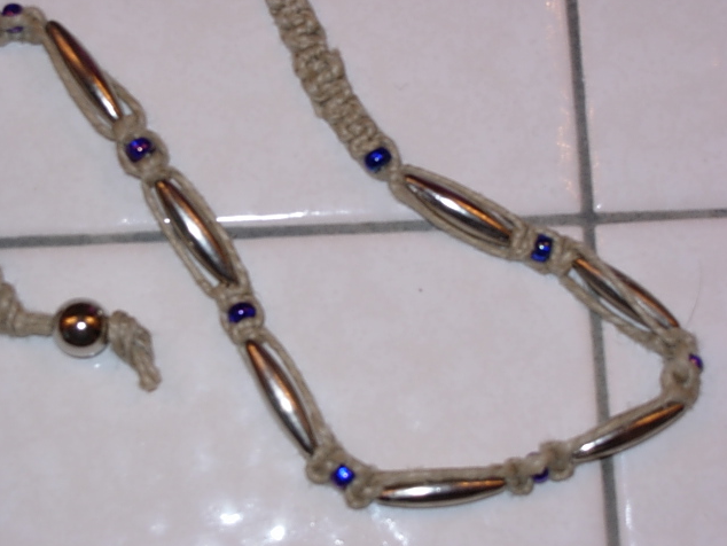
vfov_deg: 13.0
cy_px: 273
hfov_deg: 17.3
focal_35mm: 114
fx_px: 2395
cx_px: 365
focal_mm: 23.4
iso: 79
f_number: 8.2
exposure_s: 1/32
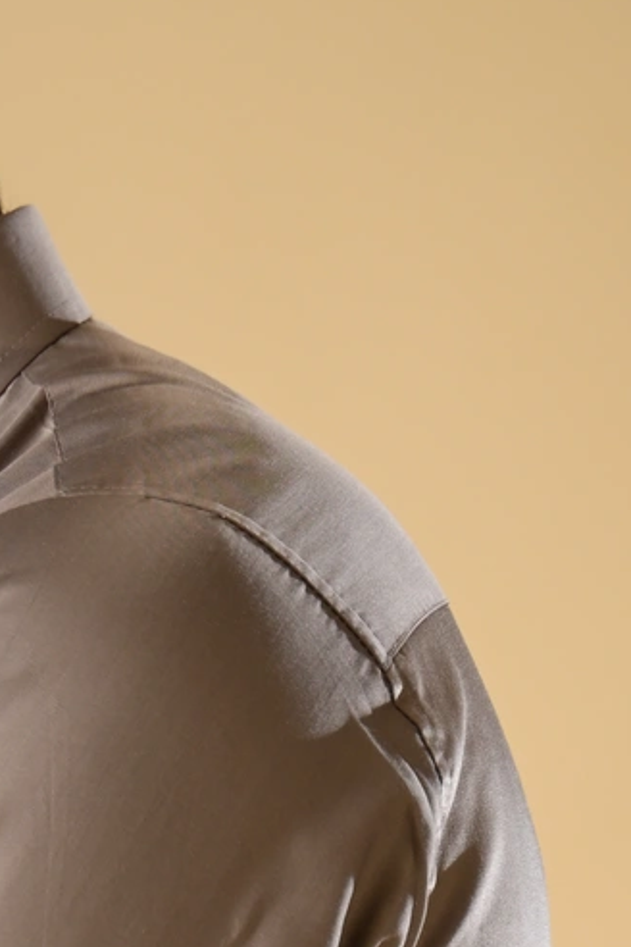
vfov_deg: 5.3
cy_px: 1378
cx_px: -285
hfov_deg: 3.5
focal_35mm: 389
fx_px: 10227
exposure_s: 1/125
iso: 160
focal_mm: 75
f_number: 2.8
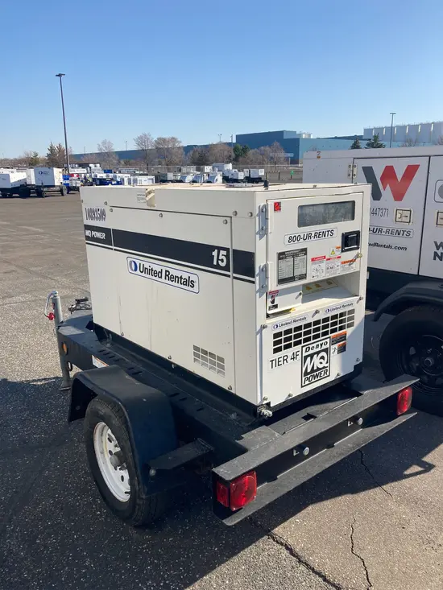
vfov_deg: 63.4
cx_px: 222
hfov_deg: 49.8
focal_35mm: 28
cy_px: 295
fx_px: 478
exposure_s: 1/1869
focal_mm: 3.99
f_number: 1.8
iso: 20
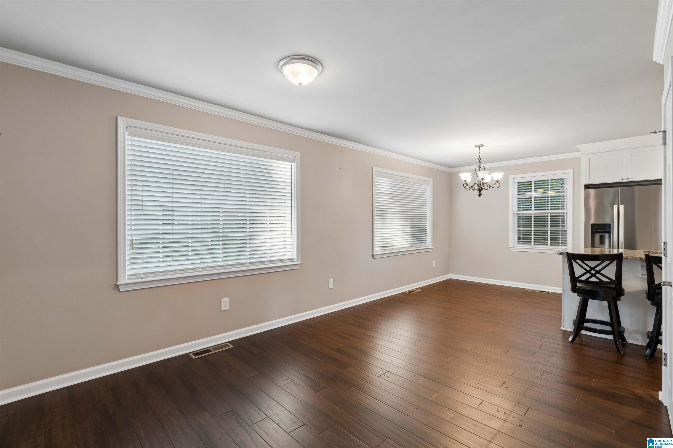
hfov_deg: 96.7
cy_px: 224
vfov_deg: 73.7
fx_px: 299
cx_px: 336
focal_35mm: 16
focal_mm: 16
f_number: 13
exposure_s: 1/8
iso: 640
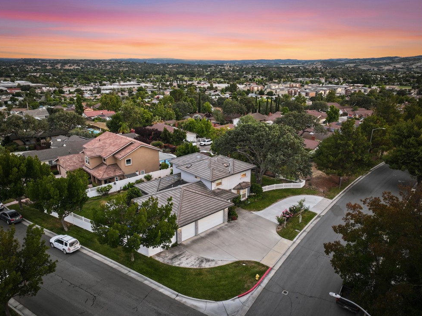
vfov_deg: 54.8
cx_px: 203
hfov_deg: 69.4
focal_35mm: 25
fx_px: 305
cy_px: 162
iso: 160
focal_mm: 12.3
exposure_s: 1/15
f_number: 2.8
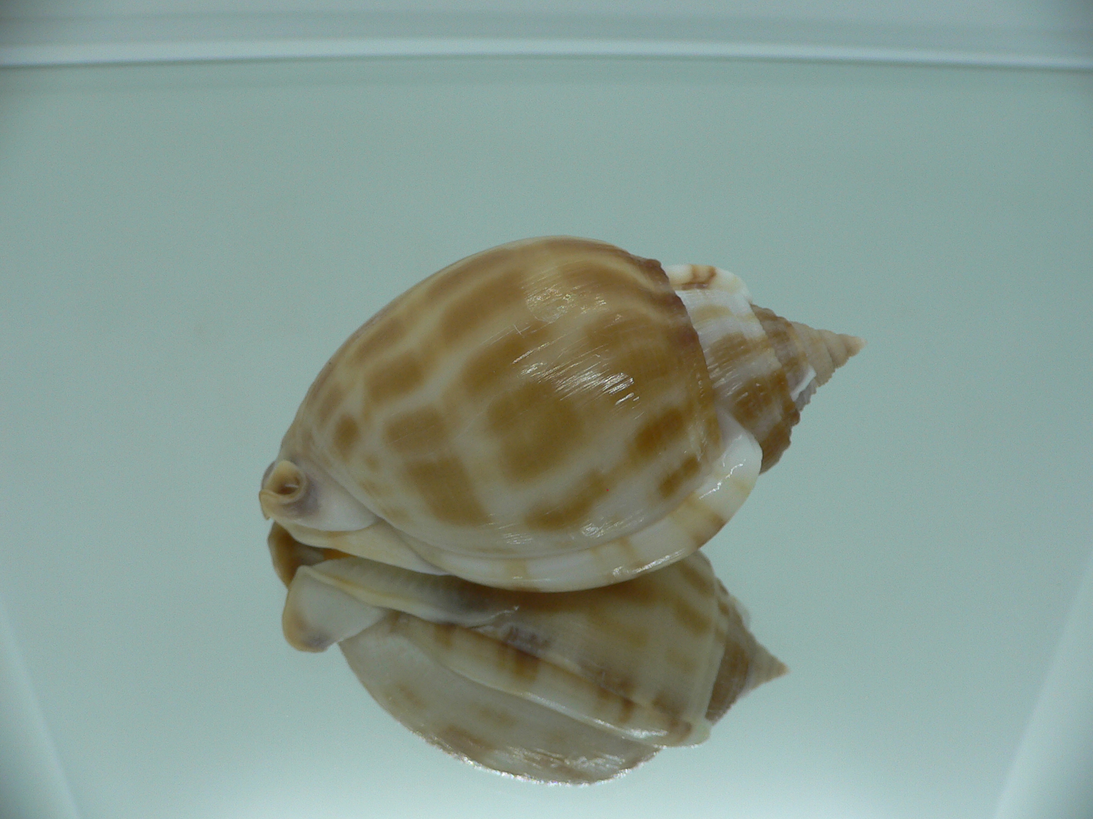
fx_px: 1105
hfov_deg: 52.6
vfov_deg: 40.7
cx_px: 546
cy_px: 410
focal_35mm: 35
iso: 80
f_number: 2.8
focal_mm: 4.6
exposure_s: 1/60
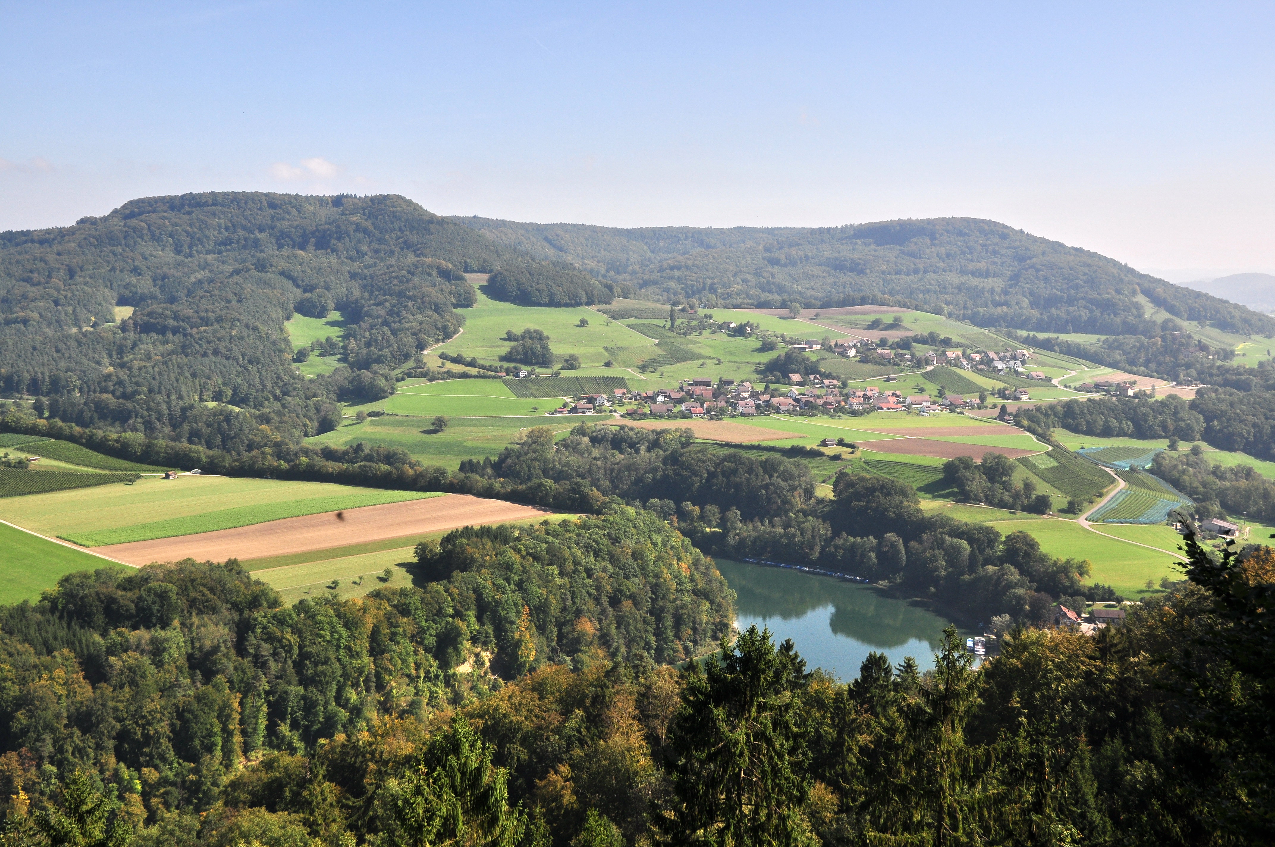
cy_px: 424
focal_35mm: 42
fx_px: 1486
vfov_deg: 31.8
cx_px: 638
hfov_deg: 46.4
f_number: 8
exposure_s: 1/640
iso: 200
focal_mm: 28
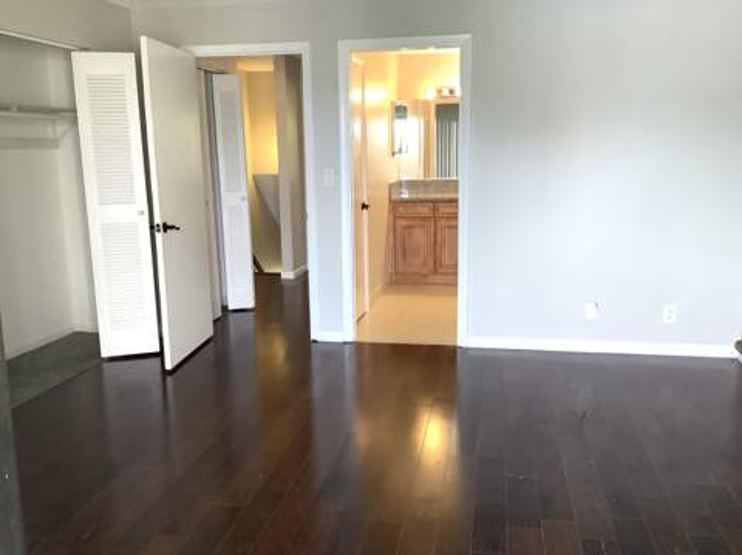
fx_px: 664
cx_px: 371
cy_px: 278
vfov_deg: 45.4
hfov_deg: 58.4
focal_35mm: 31
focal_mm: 3.3
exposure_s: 1/60
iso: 80
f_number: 2.4
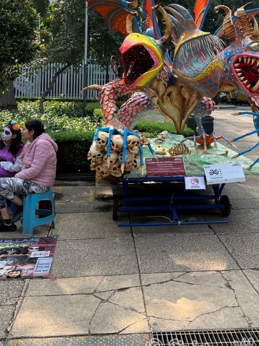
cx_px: 155
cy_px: 84
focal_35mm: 43
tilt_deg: -0.1
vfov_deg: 42.4
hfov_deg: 33.5
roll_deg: -1.5
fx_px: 429
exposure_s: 1/473
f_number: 1.6
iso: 50
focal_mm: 5.1
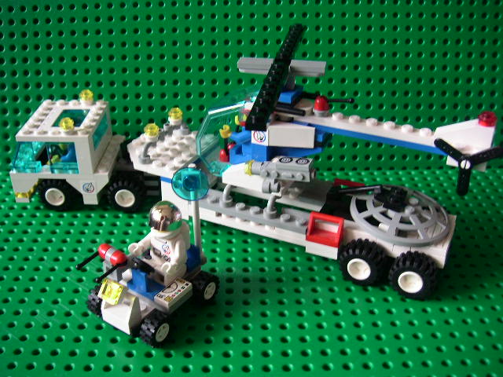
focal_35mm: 38
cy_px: 188
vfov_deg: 37.7
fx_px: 552
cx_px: 252
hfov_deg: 49.0
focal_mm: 6
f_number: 2.8
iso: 100
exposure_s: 1/25
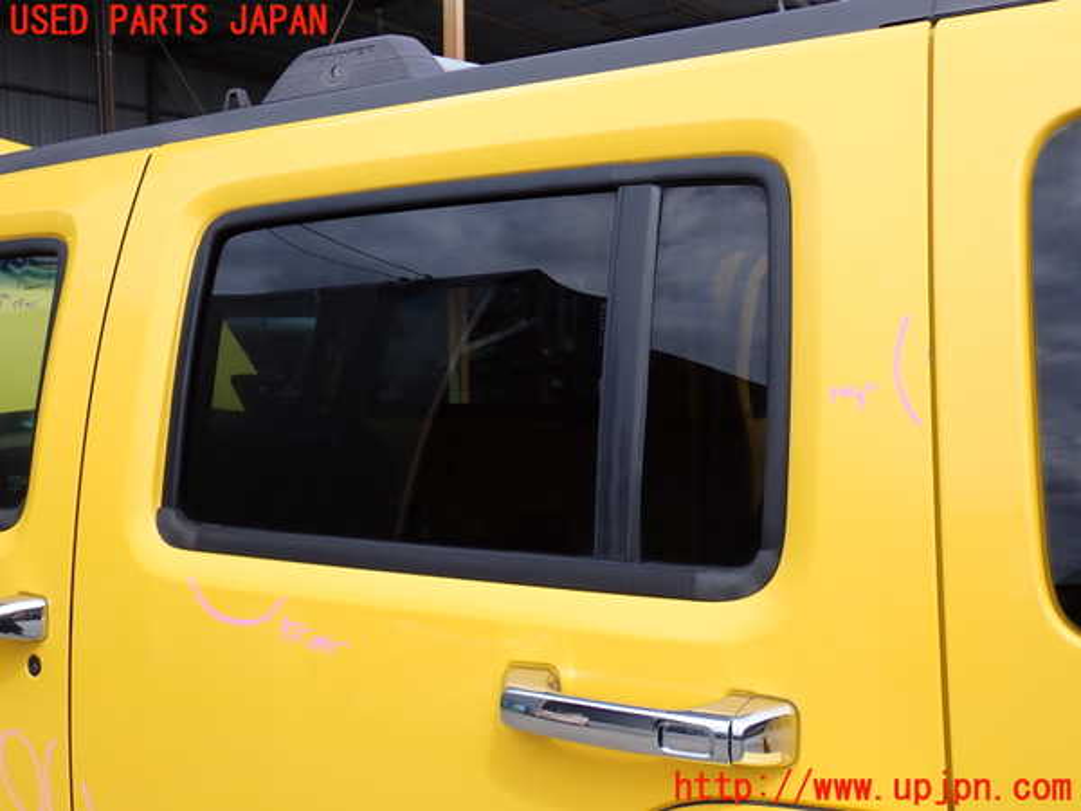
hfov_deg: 49.0
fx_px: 1187
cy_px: 406
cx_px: 540
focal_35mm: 38
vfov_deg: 37.7
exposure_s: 1/500
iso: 100
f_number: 3.5
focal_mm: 6.83
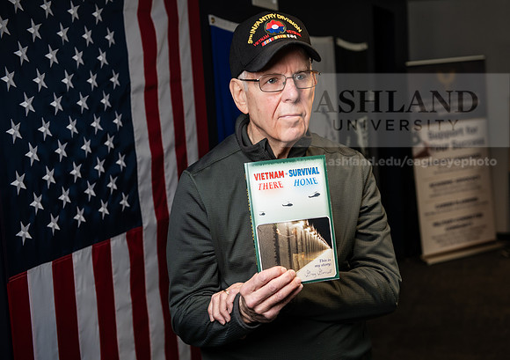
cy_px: 179
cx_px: 270
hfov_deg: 34.1
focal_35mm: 58
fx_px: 830
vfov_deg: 24.4
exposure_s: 1/125
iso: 640
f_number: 4
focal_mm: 55
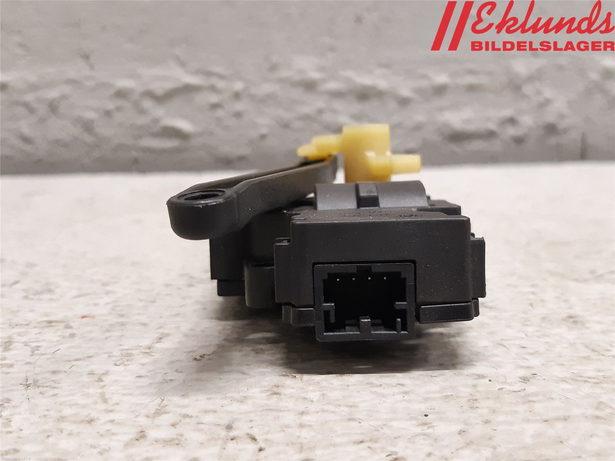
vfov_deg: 53.1
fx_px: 462
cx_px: 308
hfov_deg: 67.3
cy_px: 230
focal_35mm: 26
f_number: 1.7
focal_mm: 3.93
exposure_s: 1/33
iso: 200
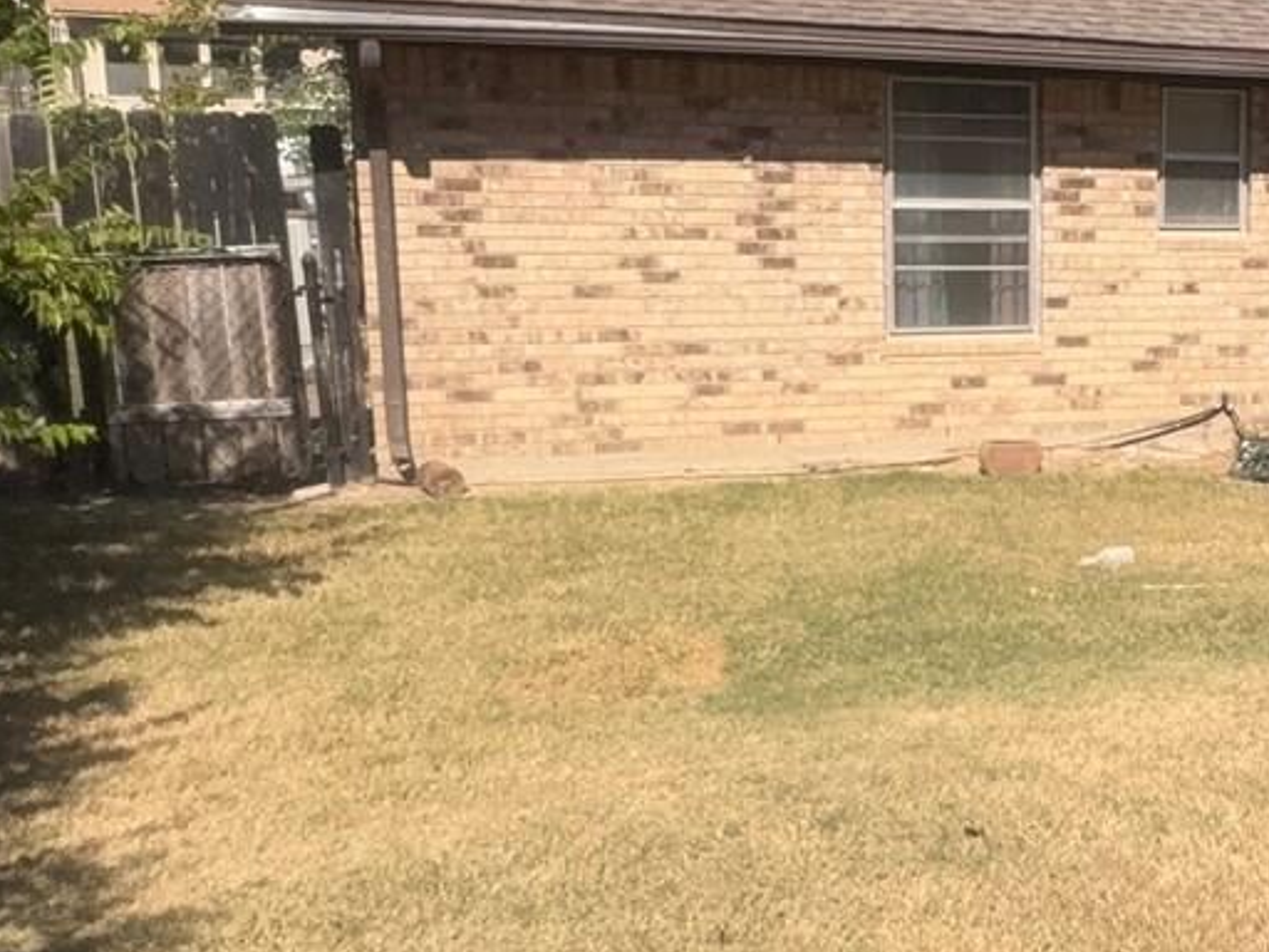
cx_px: 1636
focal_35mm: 56
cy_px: 483
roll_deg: -2.6
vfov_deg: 26.1
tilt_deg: -12.7
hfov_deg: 28.4
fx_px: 2053
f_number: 2.2
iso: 50
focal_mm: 2.22
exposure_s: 1/2674
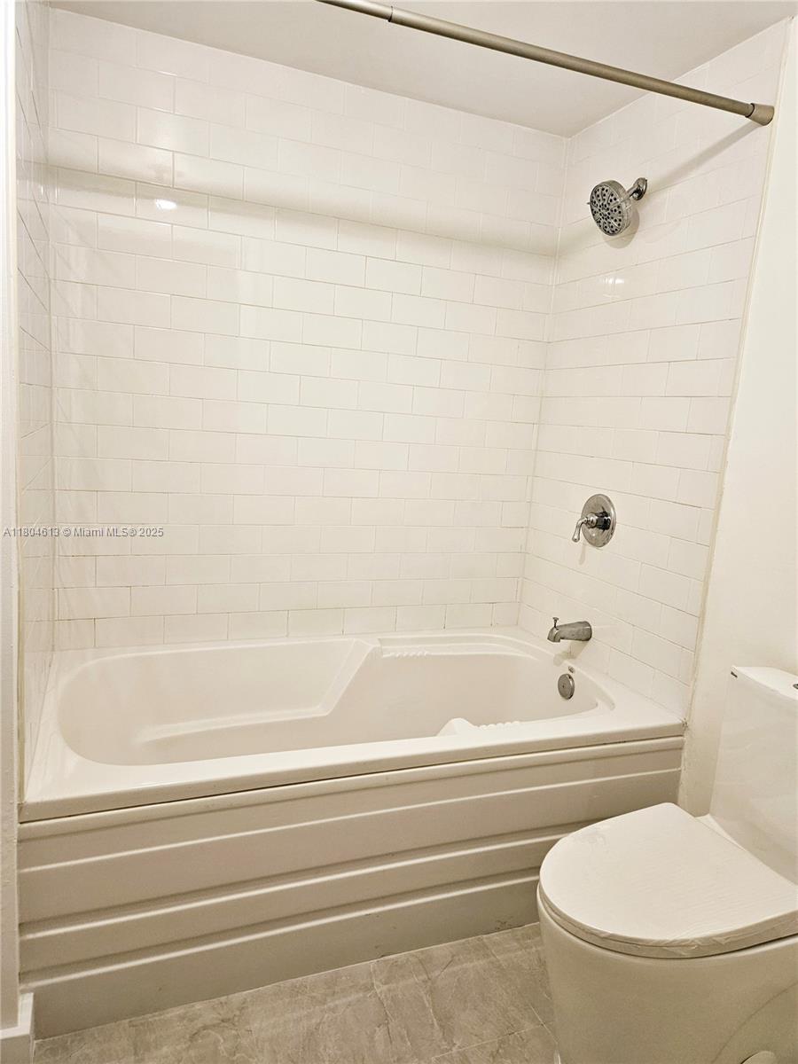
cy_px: 532
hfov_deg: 58.9
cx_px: 399
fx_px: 707
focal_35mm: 23
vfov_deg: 73.9
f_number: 1.8
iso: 160
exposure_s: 1/120
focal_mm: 5.4
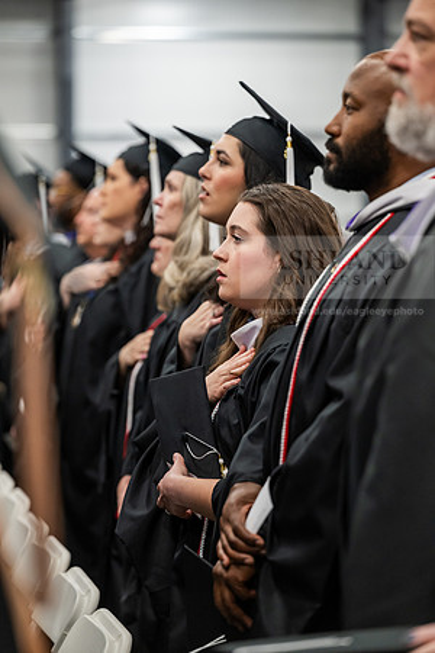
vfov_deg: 19.5
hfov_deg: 13.0
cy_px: 326
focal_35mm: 105
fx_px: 1903
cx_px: 218
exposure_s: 1/200
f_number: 3.2
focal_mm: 105
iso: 2500
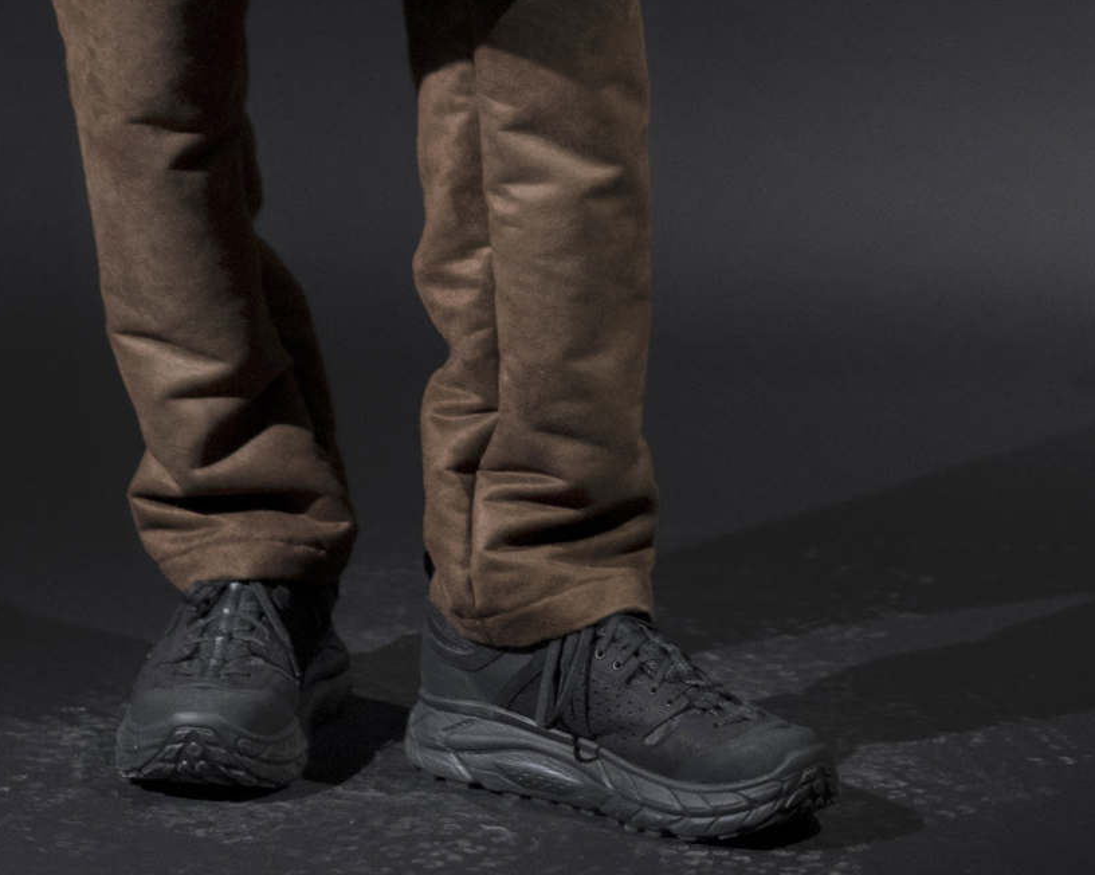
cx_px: 358
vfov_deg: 6.5
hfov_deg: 8.3
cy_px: -682
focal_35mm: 232
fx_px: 7515
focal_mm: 56
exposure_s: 1/250
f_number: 1.2
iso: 800
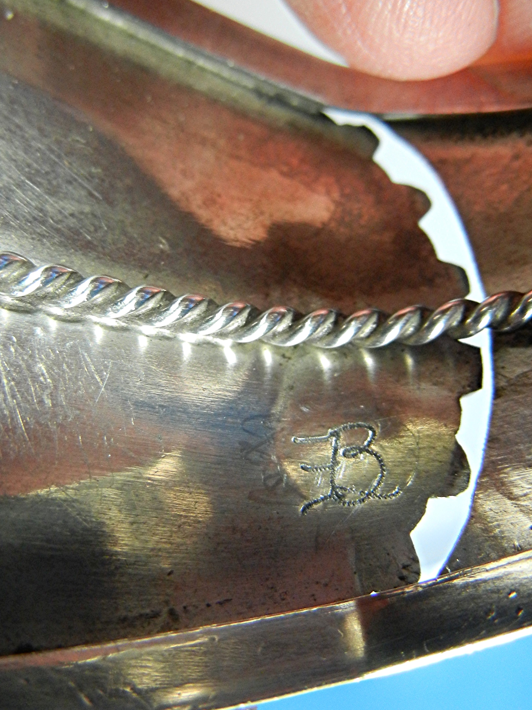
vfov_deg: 42.9
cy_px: 333
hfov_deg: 32.9
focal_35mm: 44
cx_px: 249
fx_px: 902
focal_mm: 5.4
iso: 400
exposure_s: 1/19.2
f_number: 3.5
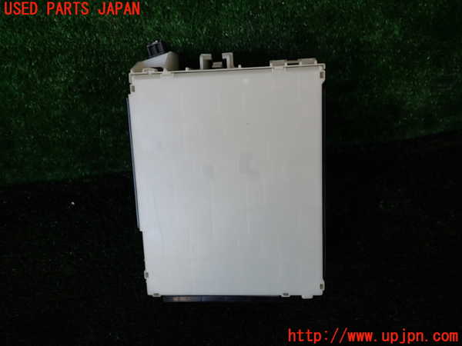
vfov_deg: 46.8
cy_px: 173
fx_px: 400
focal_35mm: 30
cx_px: 231
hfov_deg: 60.0
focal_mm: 5.4
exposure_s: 1/125
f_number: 2.3
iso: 100
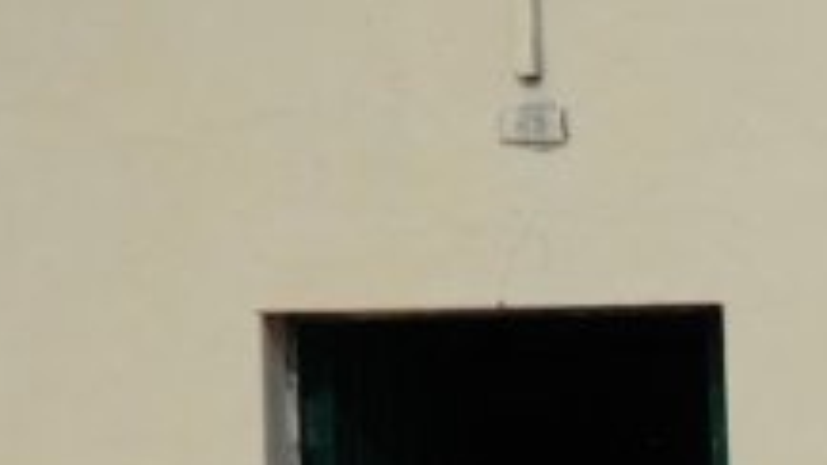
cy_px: 819
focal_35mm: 365
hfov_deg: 5.9
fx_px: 8003
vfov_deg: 3.3
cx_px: 1008
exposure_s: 1/1000
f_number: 6.3
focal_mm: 70
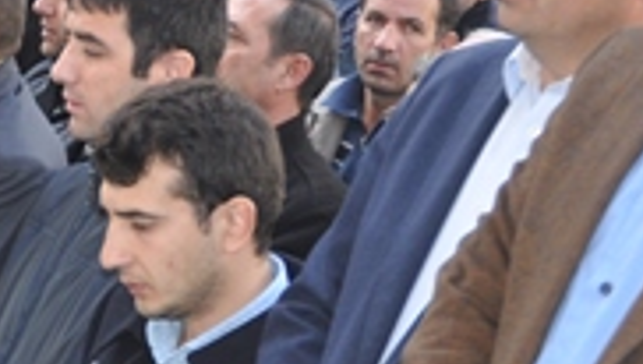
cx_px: -166
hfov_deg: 13.0
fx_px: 2729
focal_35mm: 160
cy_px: 72
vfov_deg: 7.6
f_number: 3.8
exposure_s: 1/200
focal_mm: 29
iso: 400
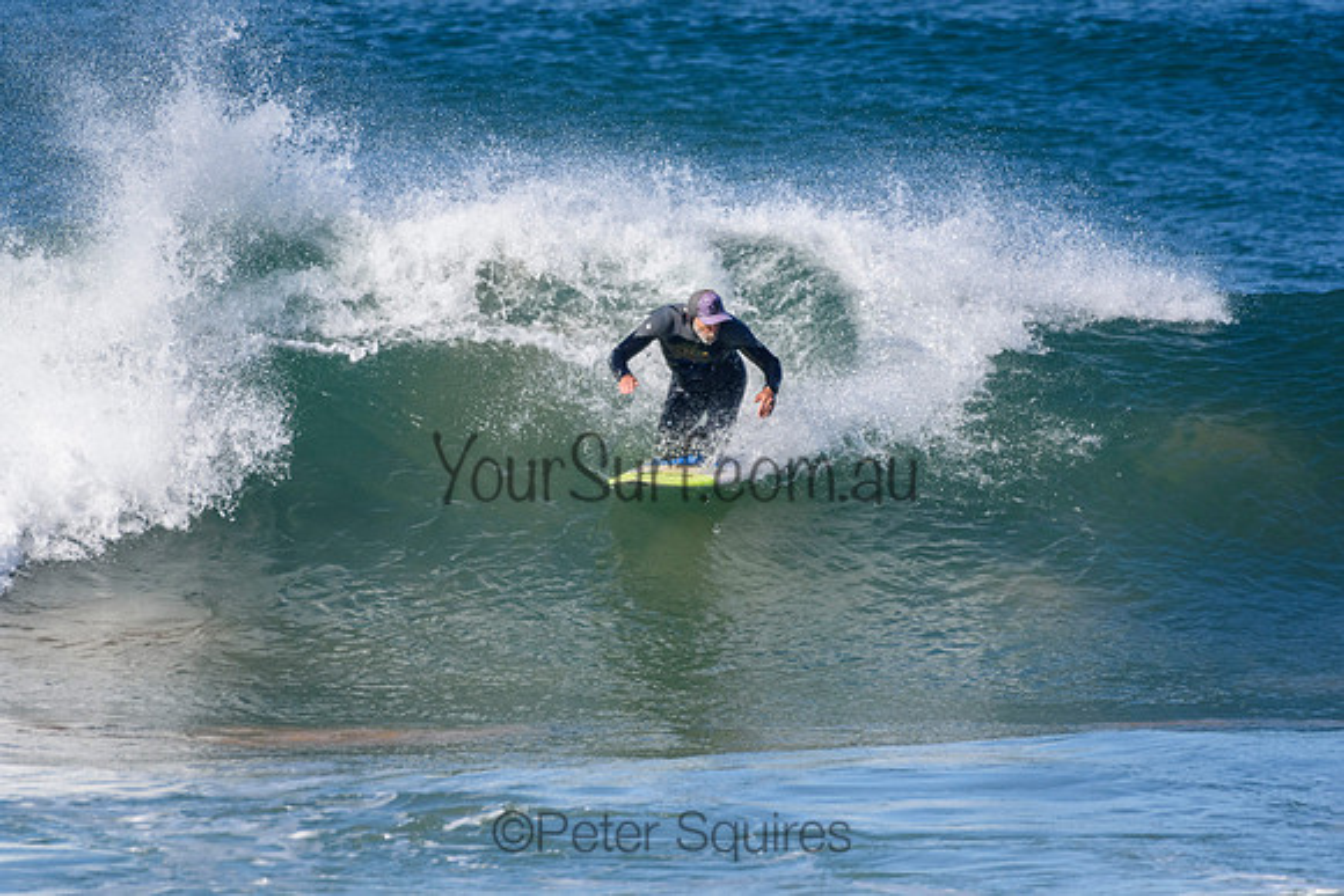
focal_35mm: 750
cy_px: 448
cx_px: 672
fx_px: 28009
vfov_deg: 1.8
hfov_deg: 2.7
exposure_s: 1/4000
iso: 640
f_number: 5.6
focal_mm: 500
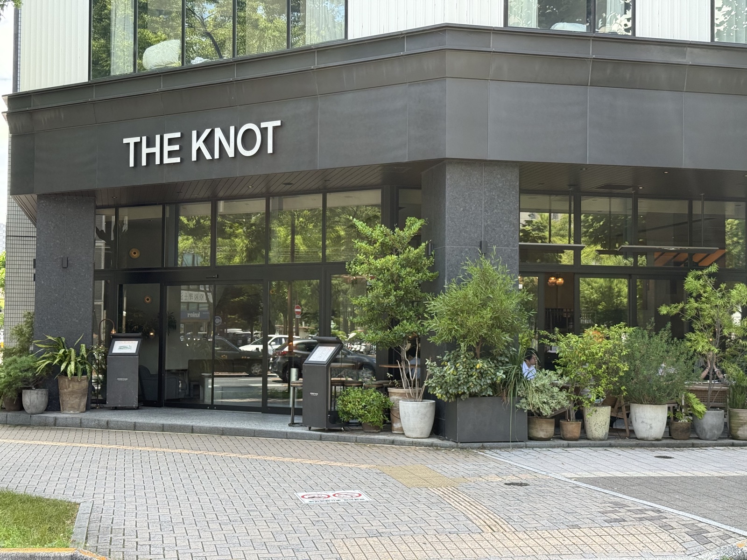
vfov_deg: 30.3
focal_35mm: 48
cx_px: 374
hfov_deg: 39.7
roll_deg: -0.9
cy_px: 280
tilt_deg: +2.4
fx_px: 1036
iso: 100
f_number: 1.78
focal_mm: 6.76
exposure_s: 1/606
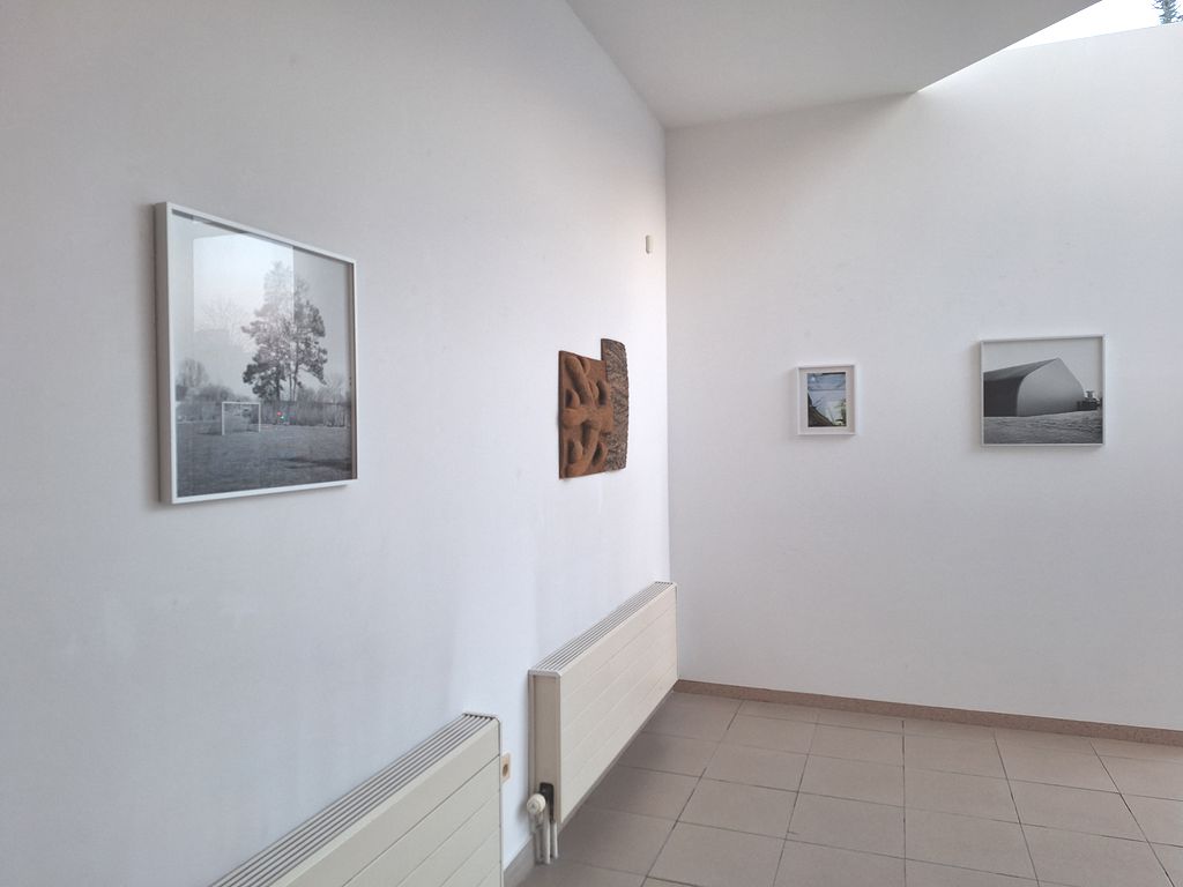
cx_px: 592
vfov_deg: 58.9
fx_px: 786
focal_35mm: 23
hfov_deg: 73.9
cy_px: 444
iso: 200
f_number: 1.8
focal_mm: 5.54
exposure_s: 1/50
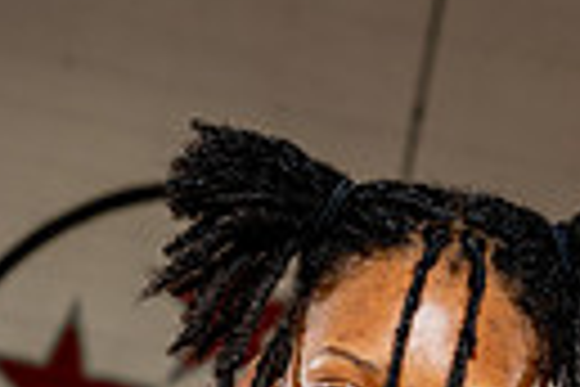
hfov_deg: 8.4
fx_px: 3947
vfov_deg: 5.4
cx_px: 373
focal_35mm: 245
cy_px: 976
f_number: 6.3
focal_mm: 70
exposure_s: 1/250
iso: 320
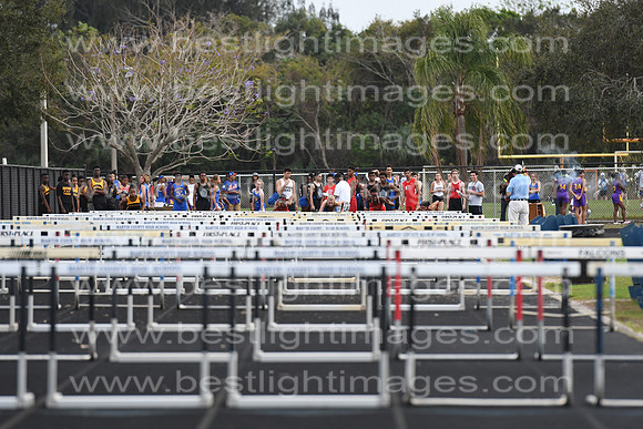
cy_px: 214
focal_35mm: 300
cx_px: 322
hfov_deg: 6.9
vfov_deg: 4.6
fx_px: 5359
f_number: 4
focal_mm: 200
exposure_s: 1/1600
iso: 800
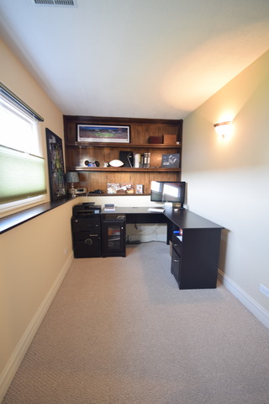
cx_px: 134
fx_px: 168
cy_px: 202
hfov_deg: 77.3
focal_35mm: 15
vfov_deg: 100.4
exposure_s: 1/2
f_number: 4
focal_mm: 10
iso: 100
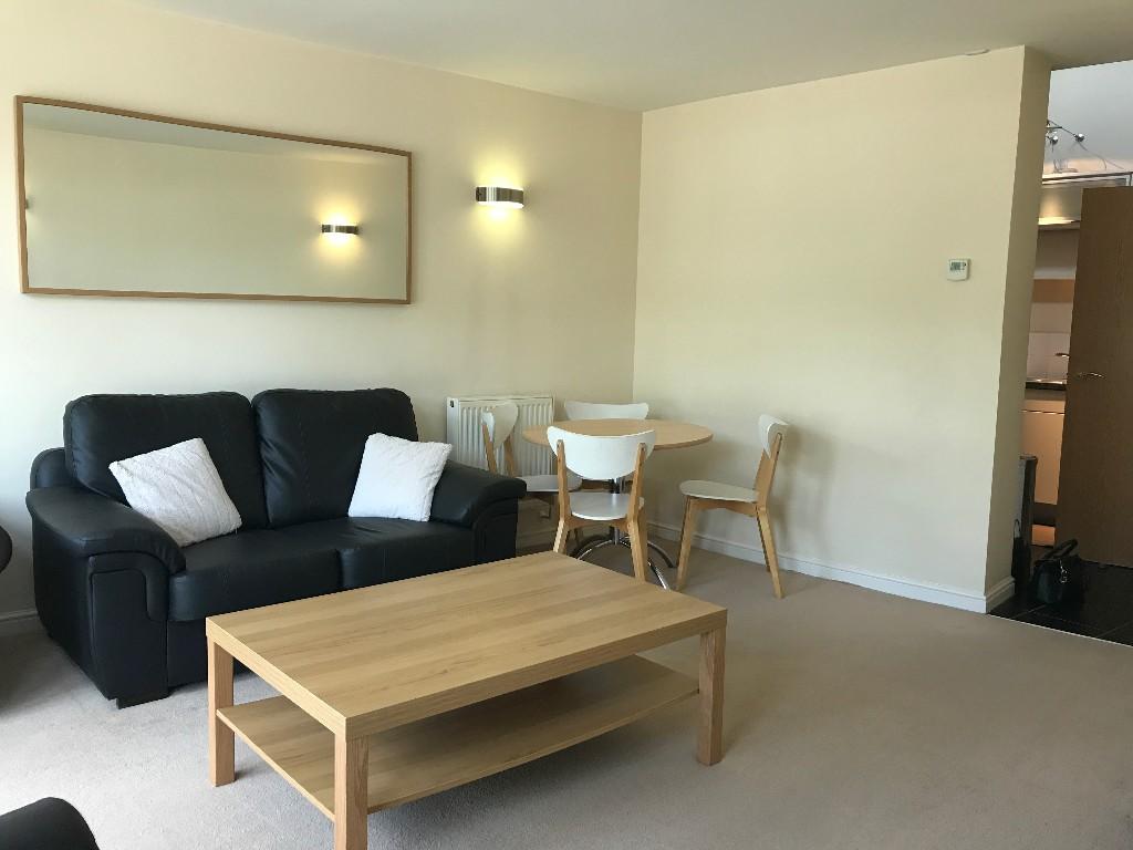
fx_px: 916
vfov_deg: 49.7
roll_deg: -1.4
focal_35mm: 28
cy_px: 425
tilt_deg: -6.9
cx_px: 566
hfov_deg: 63.4
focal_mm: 3.99
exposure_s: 1/33
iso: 20
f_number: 1.8
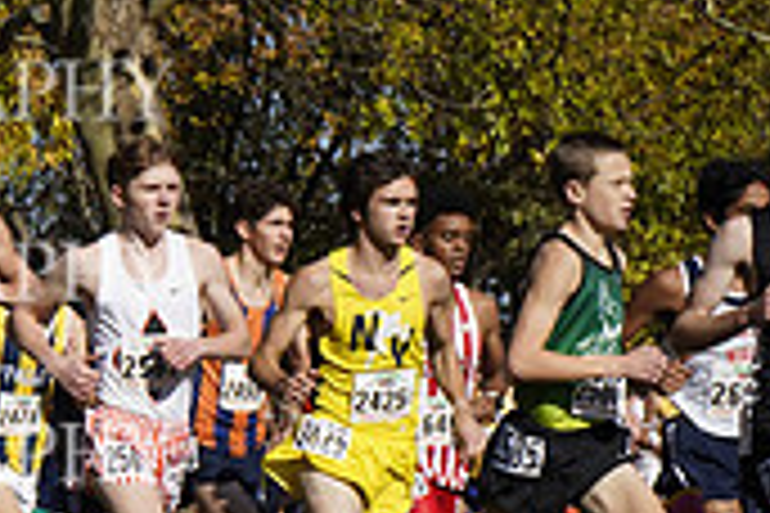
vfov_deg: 5.8
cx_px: -477
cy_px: 362
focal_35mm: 237
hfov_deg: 8.4
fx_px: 5069
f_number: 9
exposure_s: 1/2500
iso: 800
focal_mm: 70
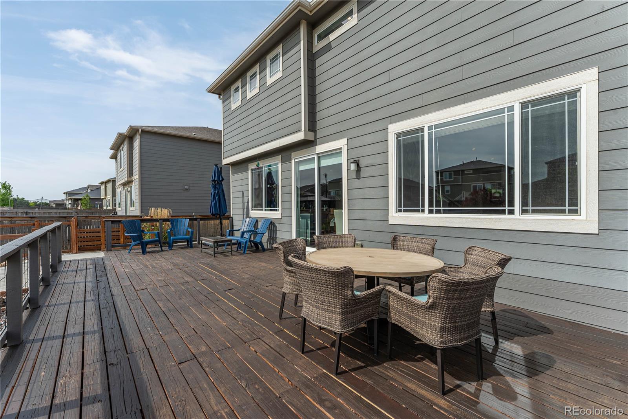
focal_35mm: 15
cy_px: 210
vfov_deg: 75.8
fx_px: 269
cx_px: 314
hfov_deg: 98.9
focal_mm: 15.4
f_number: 9
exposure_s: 1/800
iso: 400
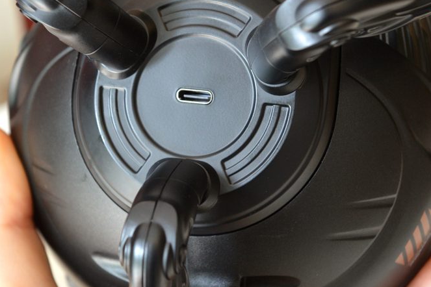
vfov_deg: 15.3
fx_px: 1072
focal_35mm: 90
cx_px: 202
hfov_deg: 22.7
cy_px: 141
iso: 1000
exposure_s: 1/15
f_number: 5.6
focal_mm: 55
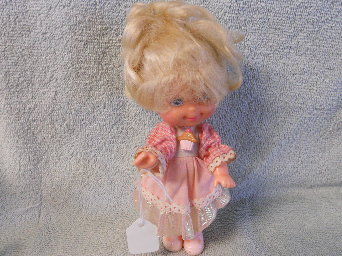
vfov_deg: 44.2
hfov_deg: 56.8
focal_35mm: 32
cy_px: 128
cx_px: 171
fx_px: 316
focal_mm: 5.8
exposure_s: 1/25
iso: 400
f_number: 3.5
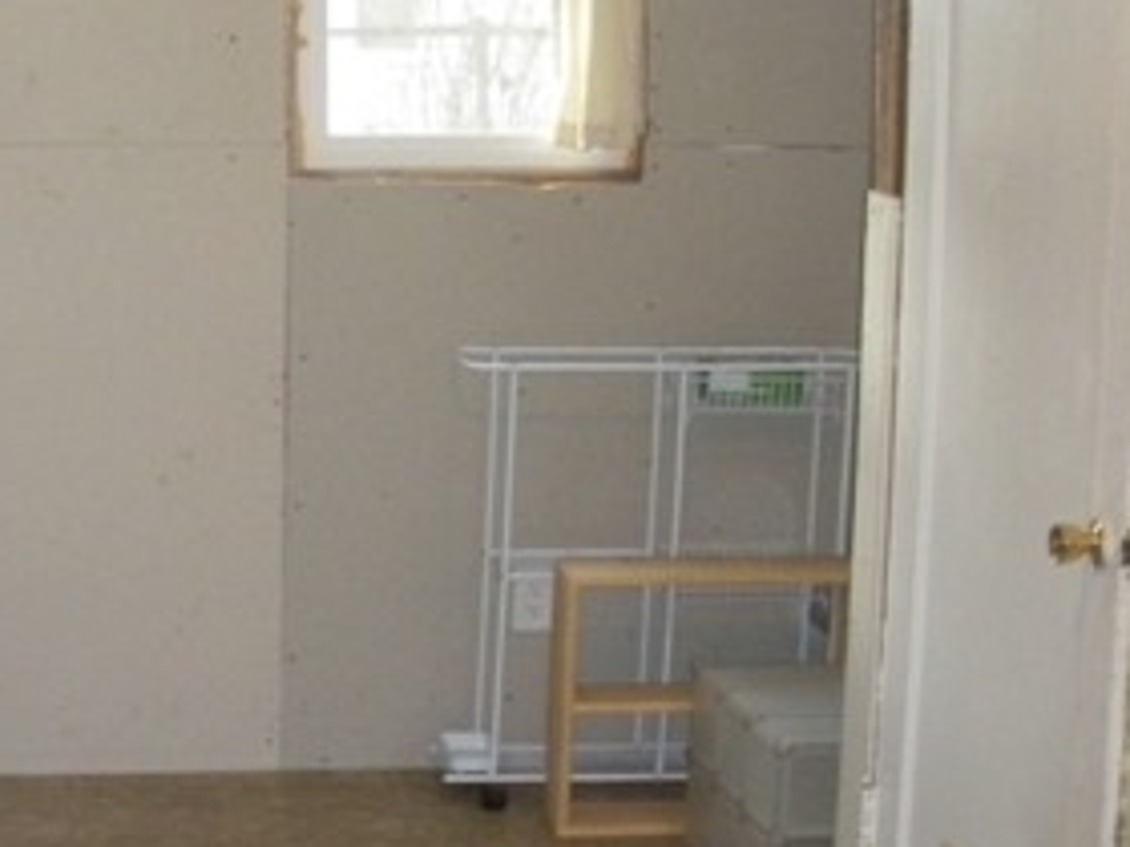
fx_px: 2612
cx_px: -48
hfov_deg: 23.2
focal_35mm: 80
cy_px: 351
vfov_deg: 18.4
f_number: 3.5
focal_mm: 6.3
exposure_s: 1/30
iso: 400
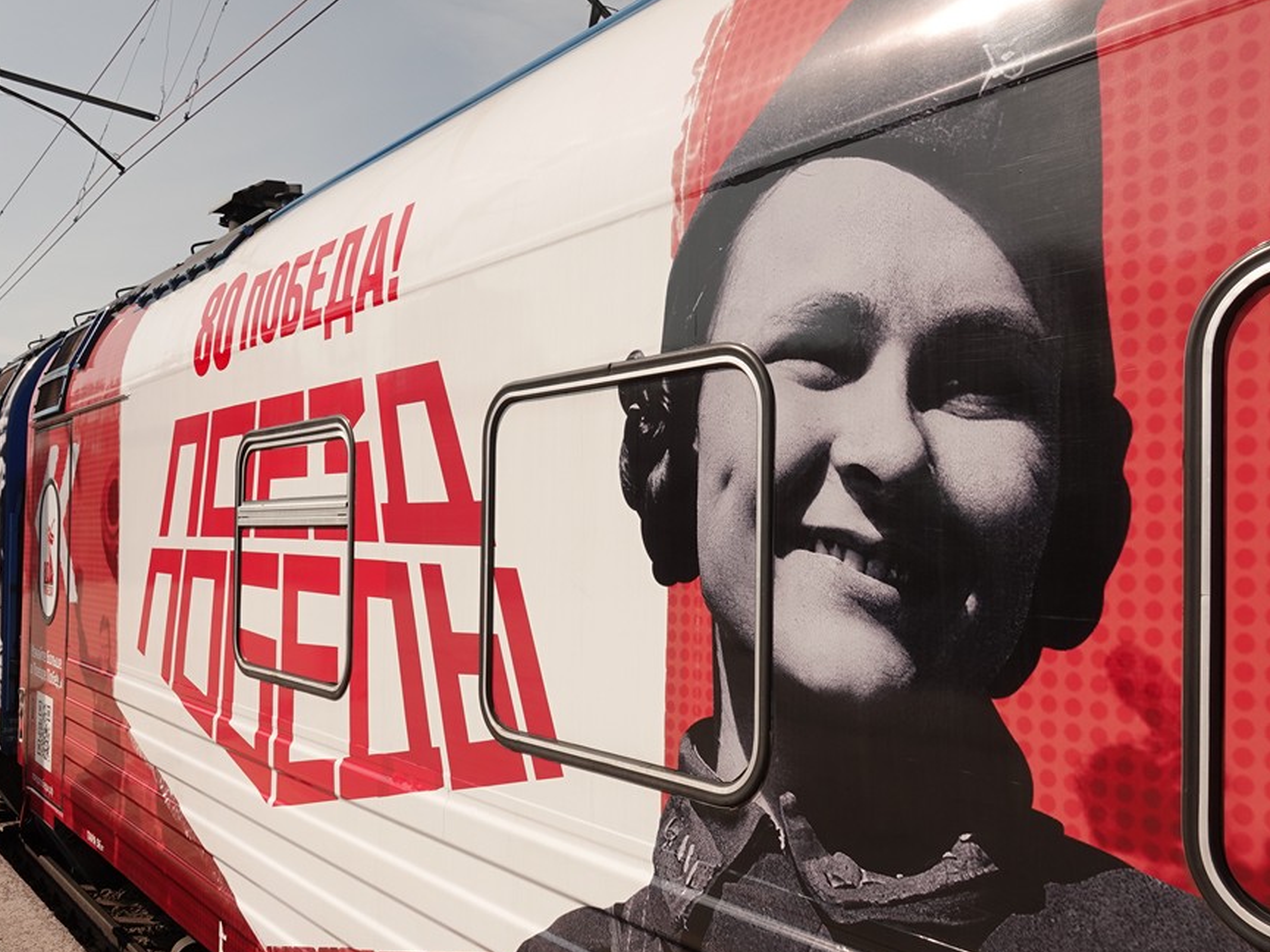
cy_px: 527
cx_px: 559
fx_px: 1174
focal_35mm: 32
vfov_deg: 44.1
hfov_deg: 56.7
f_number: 5
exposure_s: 1/1000
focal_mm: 8.8
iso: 100
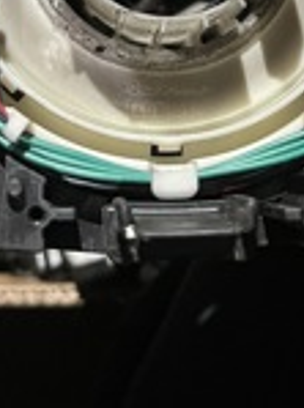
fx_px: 988
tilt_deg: -69.1
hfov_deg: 17.5
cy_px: -134
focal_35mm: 84
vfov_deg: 21.0
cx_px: 170
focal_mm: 5.1
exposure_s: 1/33
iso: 500
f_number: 1.6
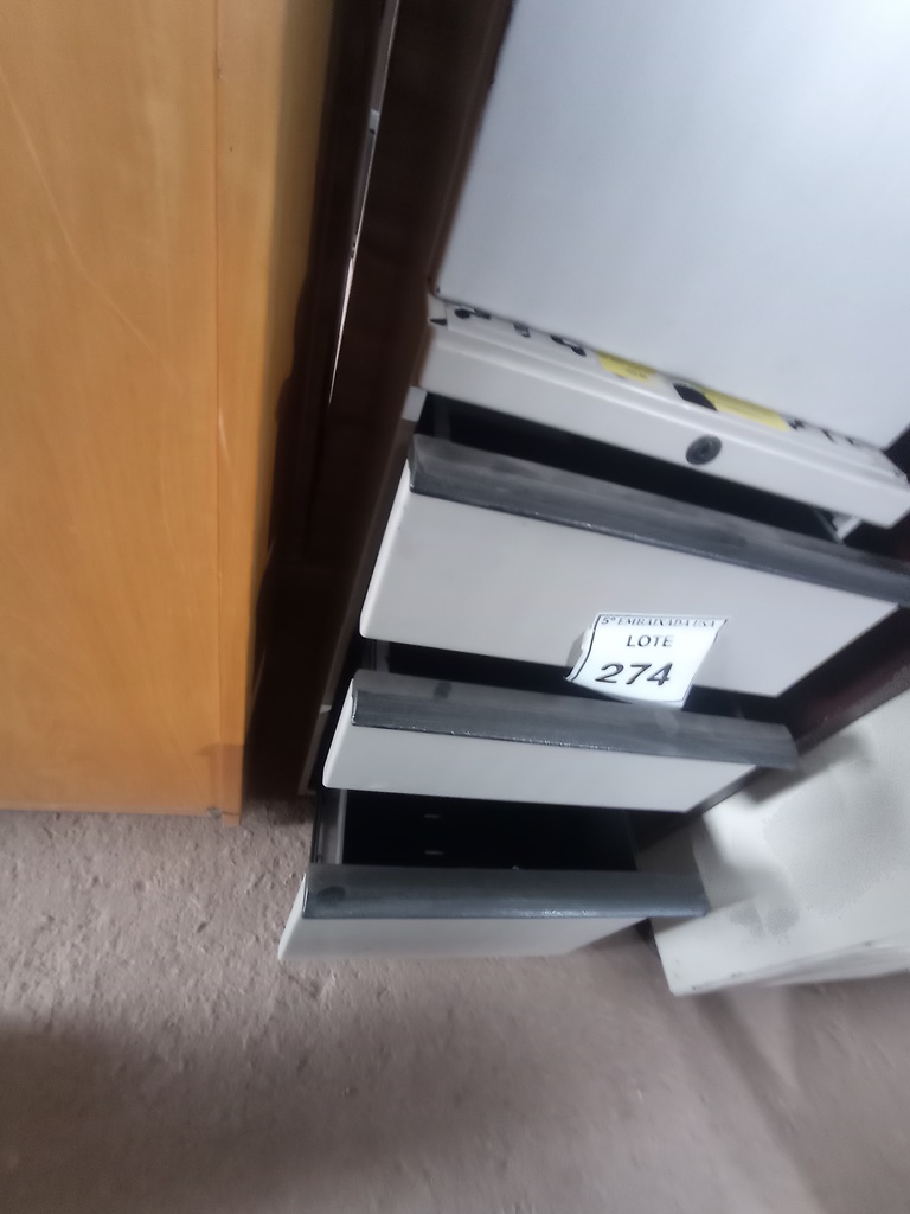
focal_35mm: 28
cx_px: 455
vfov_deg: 63.4
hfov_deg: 49.7
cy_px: 607
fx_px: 981
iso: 623
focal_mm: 1.65
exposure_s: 1/24
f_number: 2.2
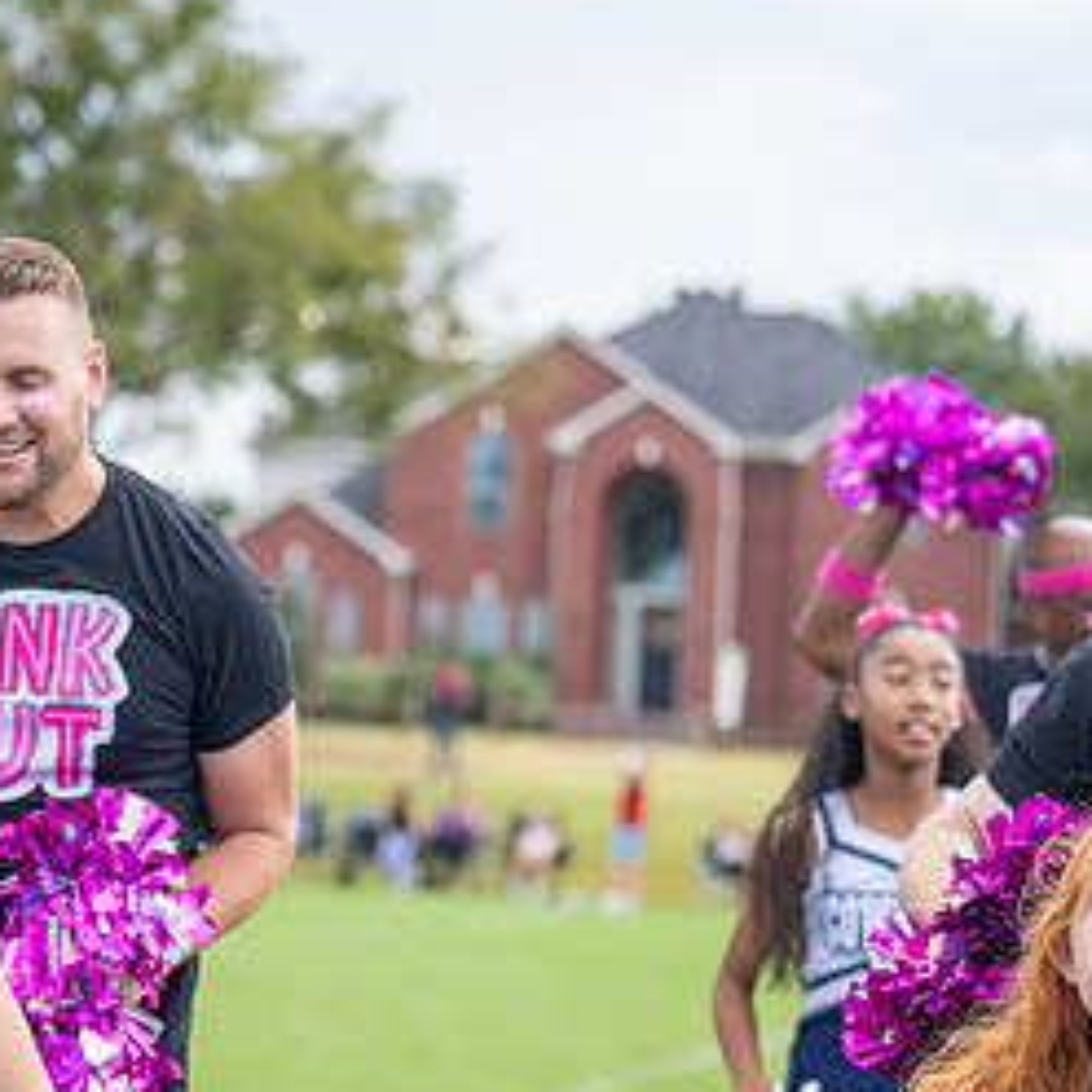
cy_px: 713
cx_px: -48
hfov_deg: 11.2
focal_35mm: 154
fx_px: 5496
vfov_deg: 11.3
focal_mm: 70
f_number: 2.8
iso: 500
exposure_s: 1/4000
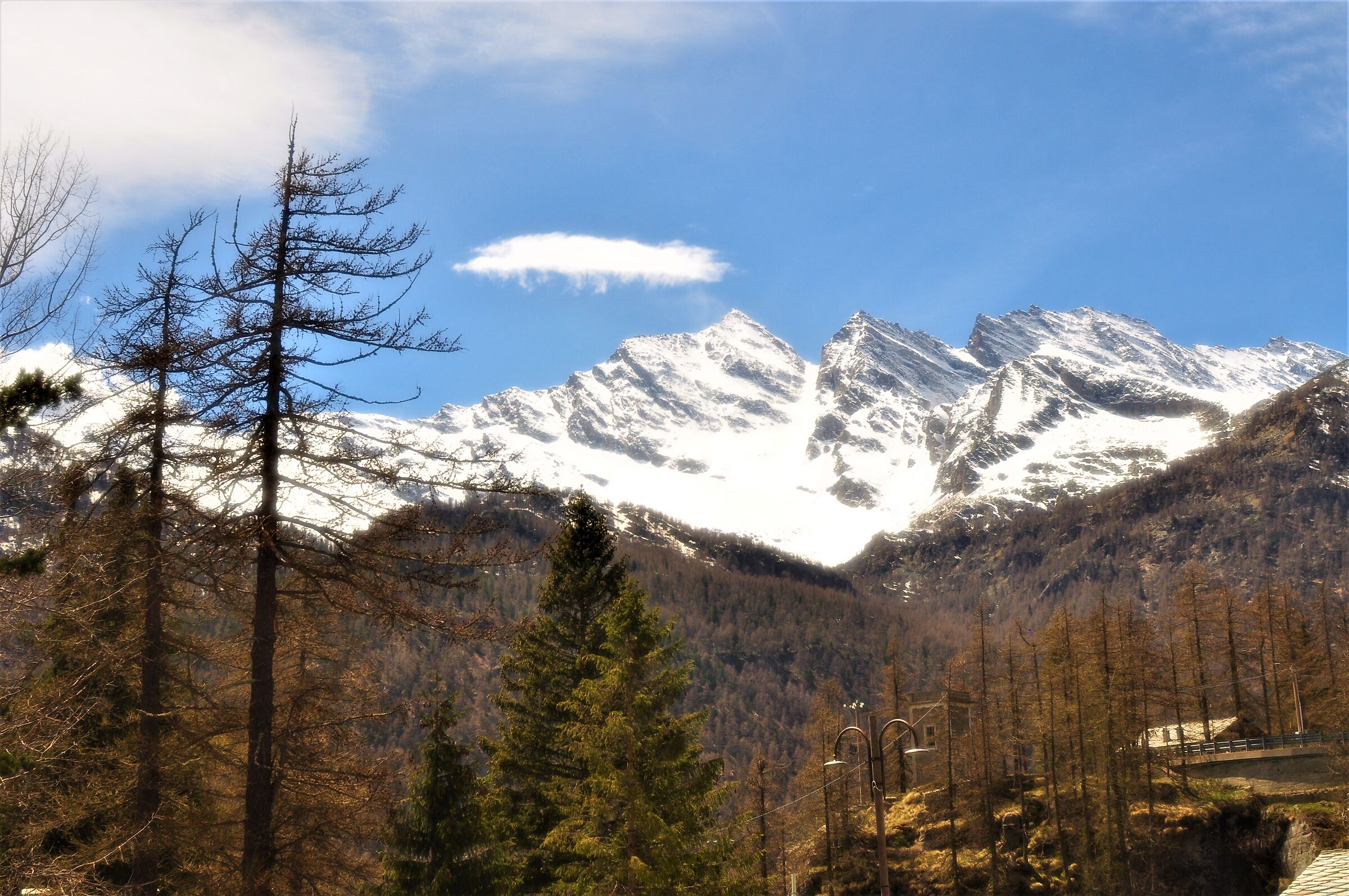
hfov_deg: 46.4
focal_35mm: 42
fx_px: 1572
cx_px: 674
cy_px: 448
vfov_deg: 31.8
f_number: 10
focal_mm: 28
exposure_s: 1/320
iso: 200
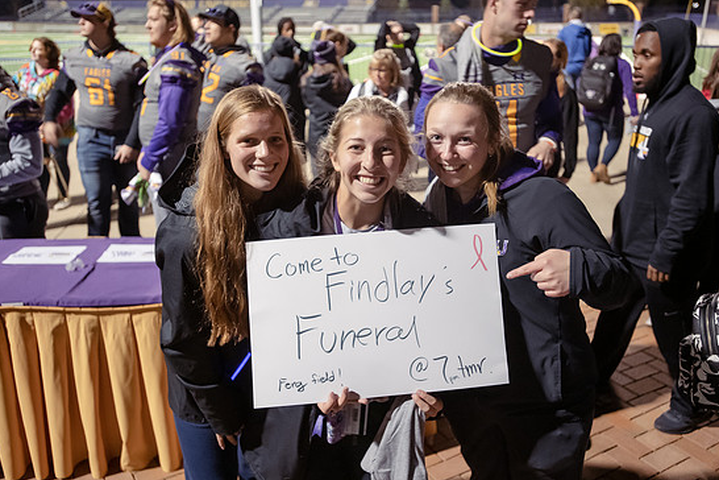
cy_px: 230
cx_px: 377
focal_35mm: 34
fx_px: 679
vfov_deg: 38.9
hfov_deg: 55.8
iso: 4000
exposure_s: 1/80
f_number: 3.5
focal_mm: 32
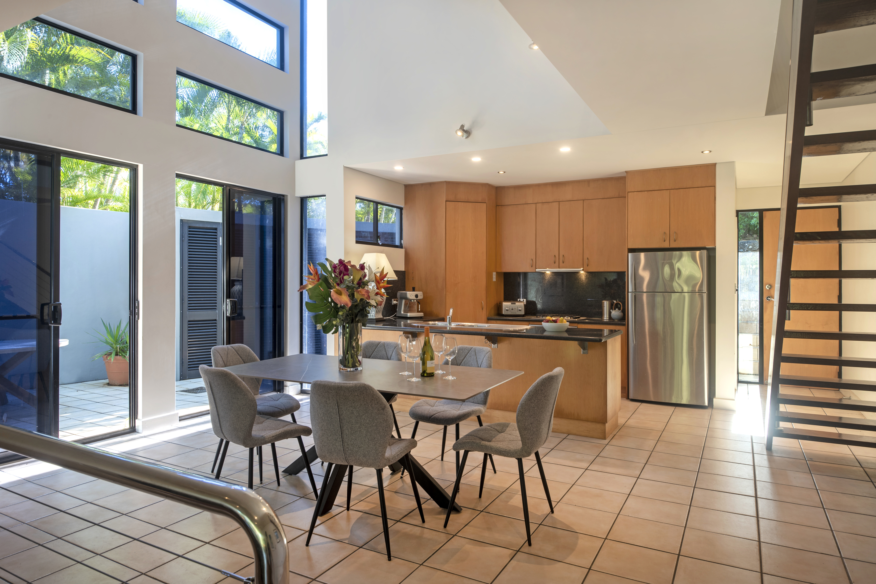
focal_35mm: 22
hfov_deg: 78.6
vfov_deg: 57.3
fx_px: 536
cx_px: 438
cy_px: 292
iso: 100
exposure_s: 1/10
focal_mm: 22
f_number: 10
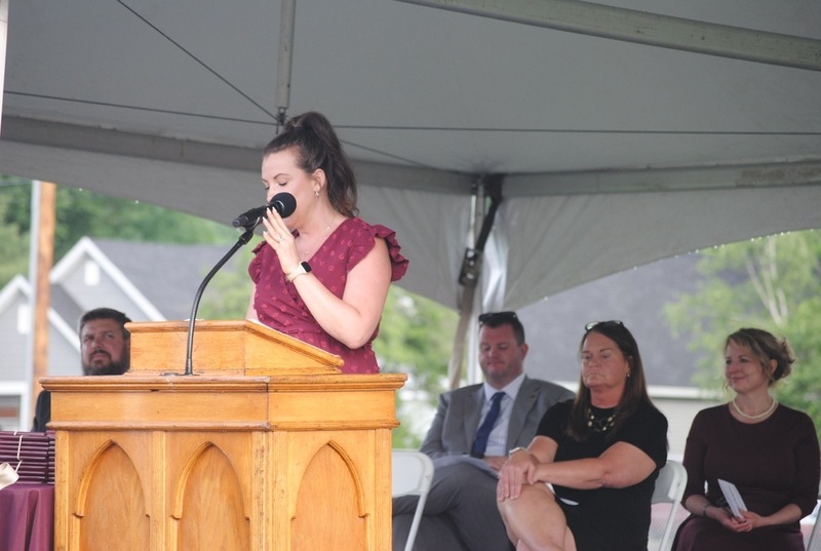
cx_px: 410
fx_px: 4182
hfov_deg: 11.2
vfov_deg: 7.5
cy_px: 276
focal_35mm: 183
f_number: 4.8
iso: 200
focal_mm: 122
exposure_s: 1/125
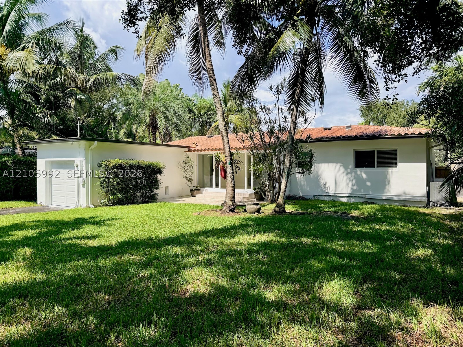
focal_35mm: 24
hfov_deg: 71.6
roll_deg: +0.7
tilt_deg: -0.6
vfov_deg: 56.8
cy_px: 174
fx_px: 321
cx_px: 232
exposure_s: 1/3279
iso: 80
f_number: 1.78
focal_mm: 6.76
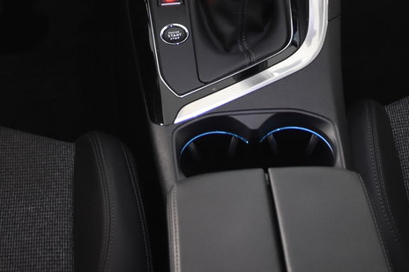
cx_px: 180
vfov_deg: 18.2
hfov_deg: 28.7
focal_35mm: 70
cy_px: -70
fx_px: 799
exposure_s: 1/40
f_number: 3.2
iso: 1600
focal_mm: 17
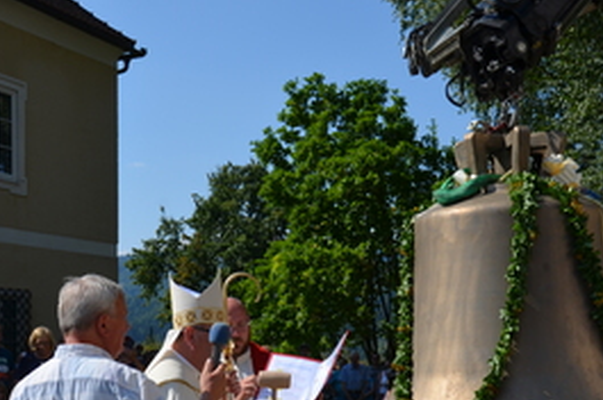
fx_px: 937
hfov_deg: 35.7
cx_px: 316
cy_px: 334
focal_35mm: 56
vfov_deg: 23.7
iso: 100
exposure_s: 1/320
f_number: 9
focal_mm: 22
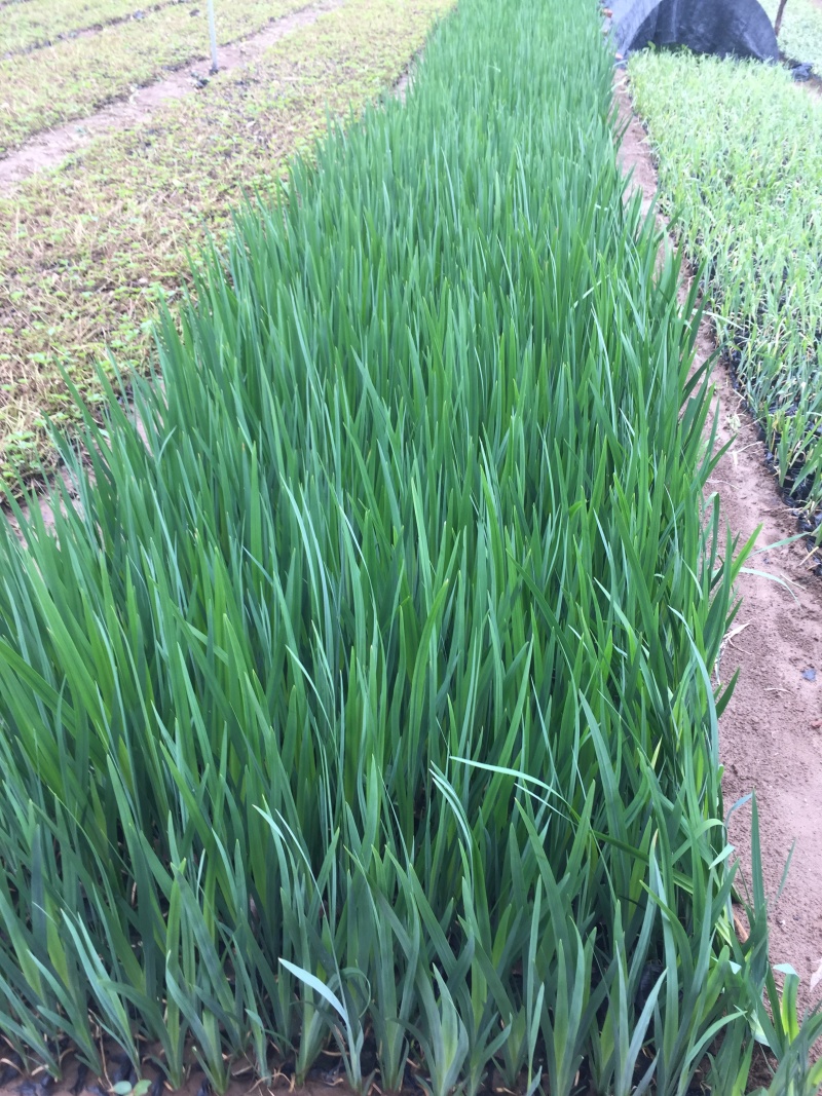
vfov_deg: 61.7
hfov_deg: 48.2
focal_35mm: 29
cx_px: 411
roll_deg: -2.5
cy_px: 548
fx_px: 918
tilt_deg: -34.7
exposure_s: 1/120
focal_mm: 4.15
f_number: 2.2
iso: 32
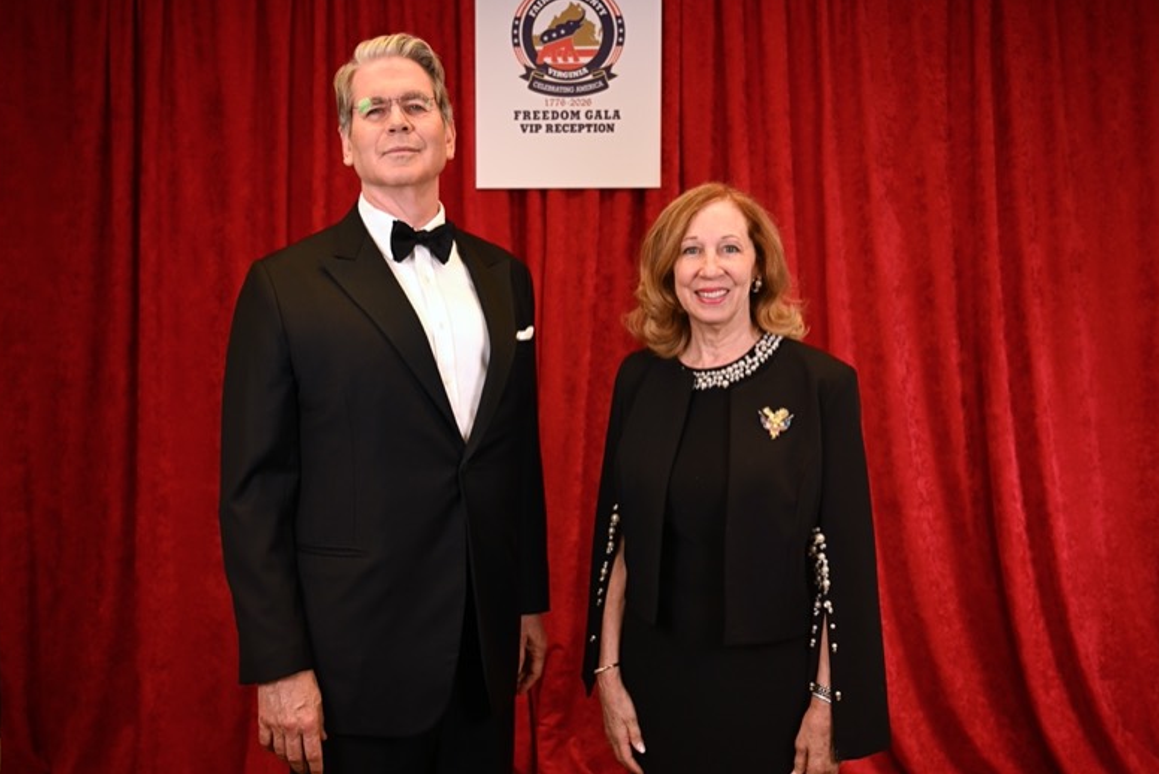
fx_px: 1112
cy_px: 385
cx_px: 577
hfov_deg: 55.1
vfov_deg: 38.4
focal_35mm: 35
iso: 640
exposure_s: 1/125
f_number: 4
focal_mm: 33.5
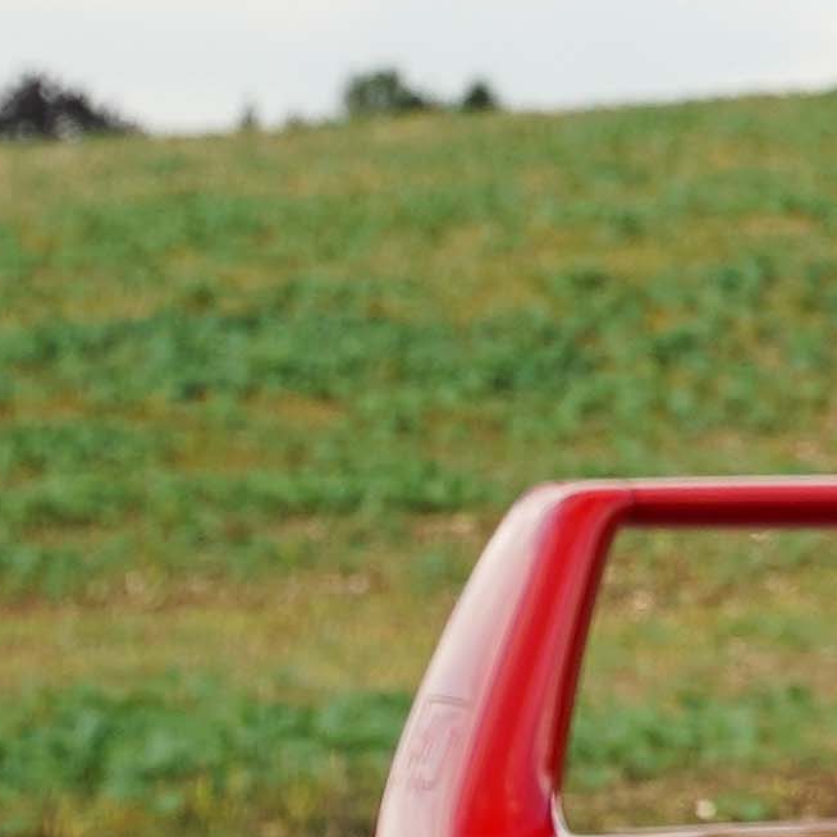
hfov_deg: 4.2
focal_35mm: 383
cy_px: 932
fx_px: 10471
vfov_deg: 4.6
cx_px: 3349
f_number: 5.6
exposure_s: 1/200
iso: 160
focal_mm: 49.1
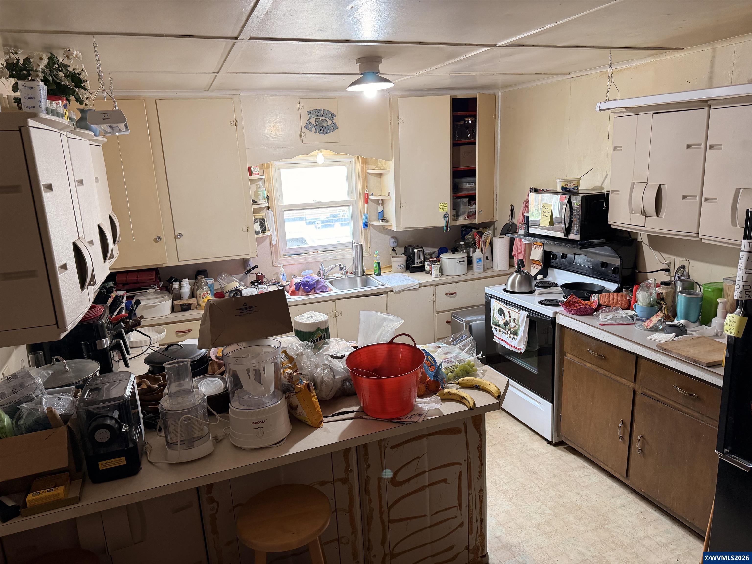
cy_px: 282
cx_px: 376
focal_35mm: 24
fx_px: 521
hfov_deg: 71.6
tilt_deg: -13.4
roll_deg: +2.8
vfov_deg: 56.8
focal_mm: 6.76
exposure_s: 1/60
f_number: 1.78
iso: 200
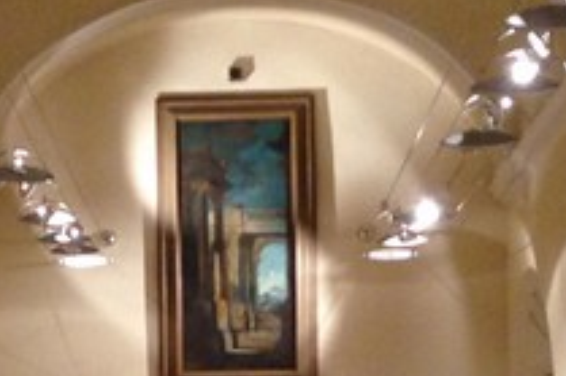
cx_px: 97
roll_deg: -0.6
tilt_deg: +0.2
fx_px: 2843
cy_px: 540
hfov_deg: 11.3
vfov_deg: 7.5
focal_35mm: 181
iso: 125
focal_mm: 4.12
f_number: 2.4
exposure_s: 1/20
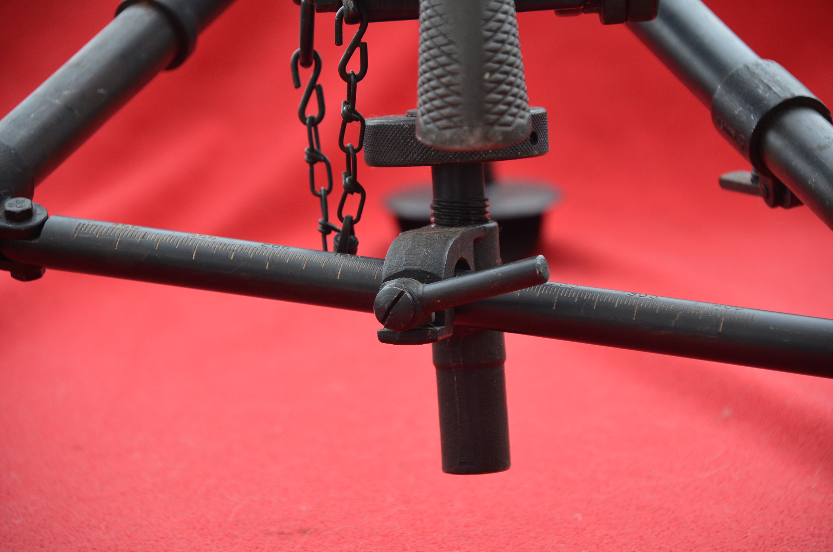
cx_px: 416
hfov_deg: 10.2
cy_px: 276
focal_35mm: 202
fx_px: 4676
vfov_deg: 6.8
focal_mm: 135
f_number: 5.6
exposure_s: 1/250
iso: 640
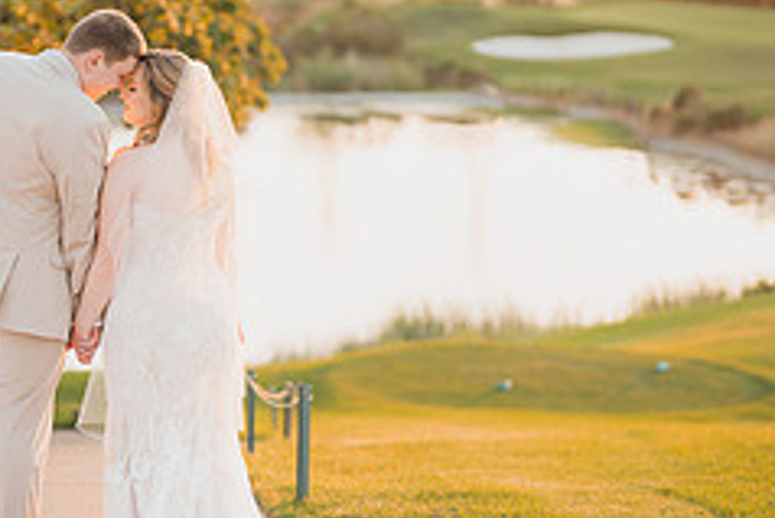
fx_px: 2628
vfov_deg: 11.3
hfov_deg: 16.7
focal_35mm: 122
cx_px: 166
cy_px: 249
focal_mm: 50
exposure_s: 1/500
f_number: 1.2
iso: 125
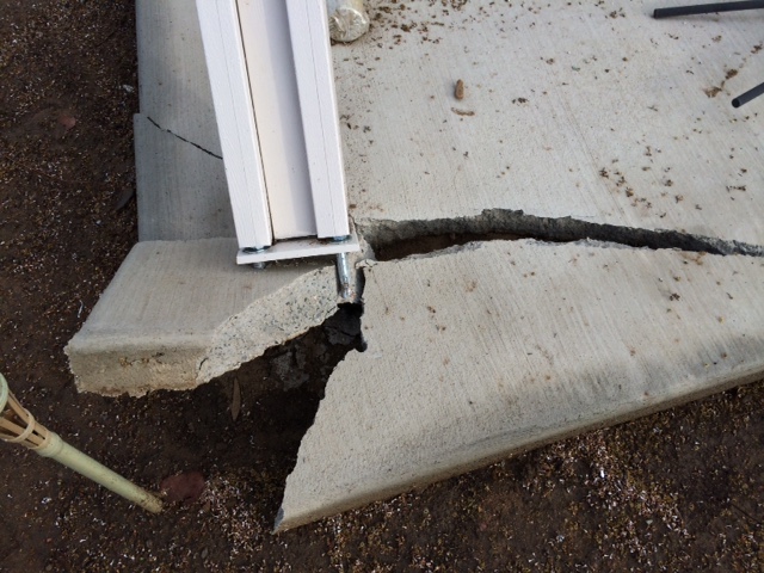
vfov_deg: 46.8
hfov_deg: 60.0
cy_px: 286
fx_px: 662
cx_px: 382
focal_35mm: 30
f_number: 2.2
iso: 32
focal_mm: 4.12
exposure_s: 1/1026
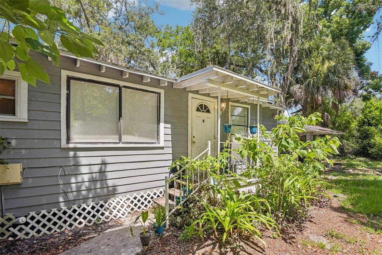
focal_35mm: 16
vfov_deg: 73.7
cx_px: 191
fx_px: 170
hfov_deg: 96.8
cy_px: 128
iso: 400
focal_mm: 16
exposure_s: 1/640
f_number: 8
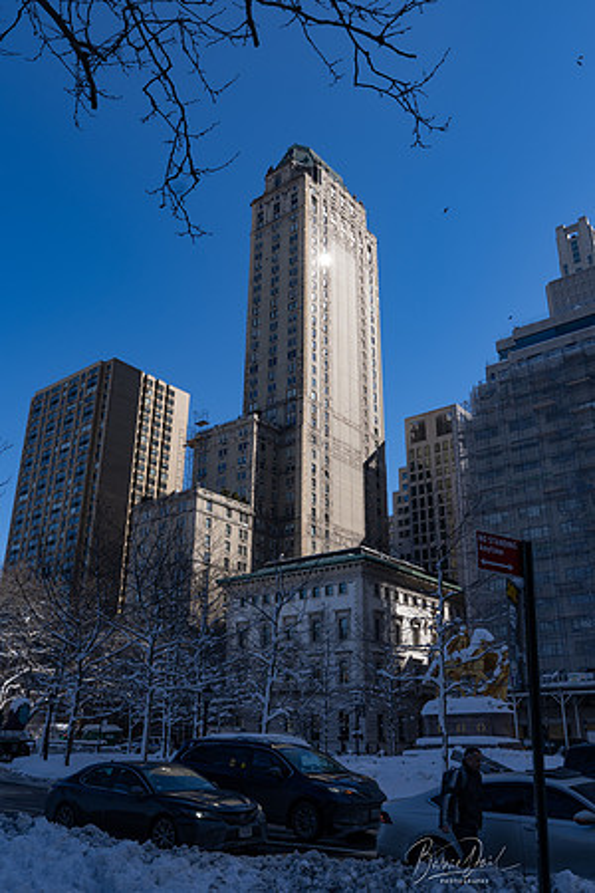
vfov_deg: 65.5
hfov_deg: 46.4
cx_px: 298
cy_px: 446
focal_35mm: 28
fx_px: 694
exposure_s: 1/250
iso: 80
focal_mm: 19
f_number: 8
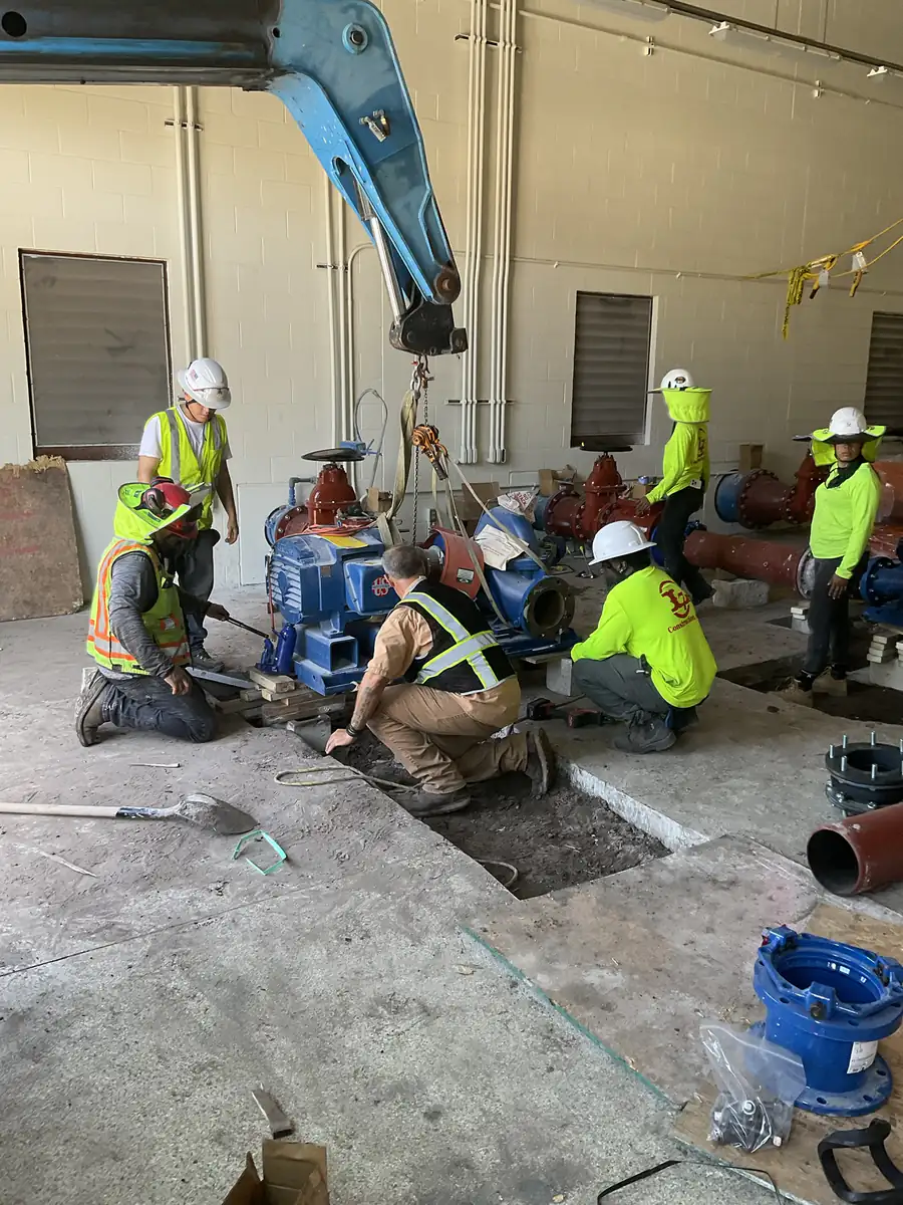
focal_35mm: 29
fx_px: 1009
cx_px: 452
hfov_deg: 48.2
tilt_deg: -11.5
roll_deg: -1.0
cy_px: 602
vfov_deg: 61.7
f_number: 1.8
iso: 50
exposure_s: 1/122
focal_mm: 3
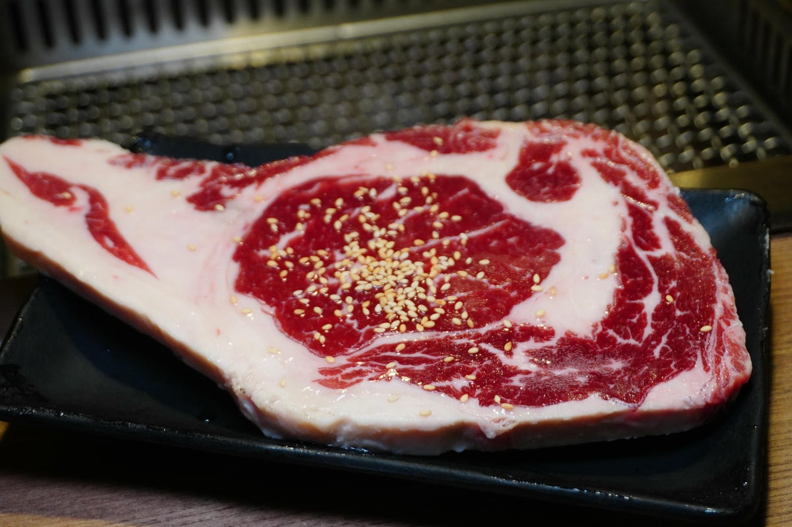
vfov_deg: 22.0
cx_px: 396
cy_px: 264
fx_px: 1352
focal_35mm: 62
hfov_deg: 32.7
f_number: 5.6
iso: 1600
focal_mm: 41
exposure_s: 1/80
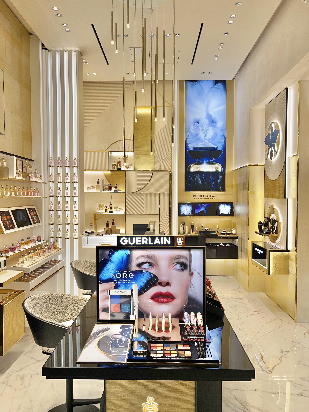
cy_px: 206
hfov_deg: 53.1
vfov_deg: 67.3
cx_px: 154
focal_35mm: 26
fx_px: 309
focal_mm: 5.7
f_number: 1.5
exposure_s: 1/346
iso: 50
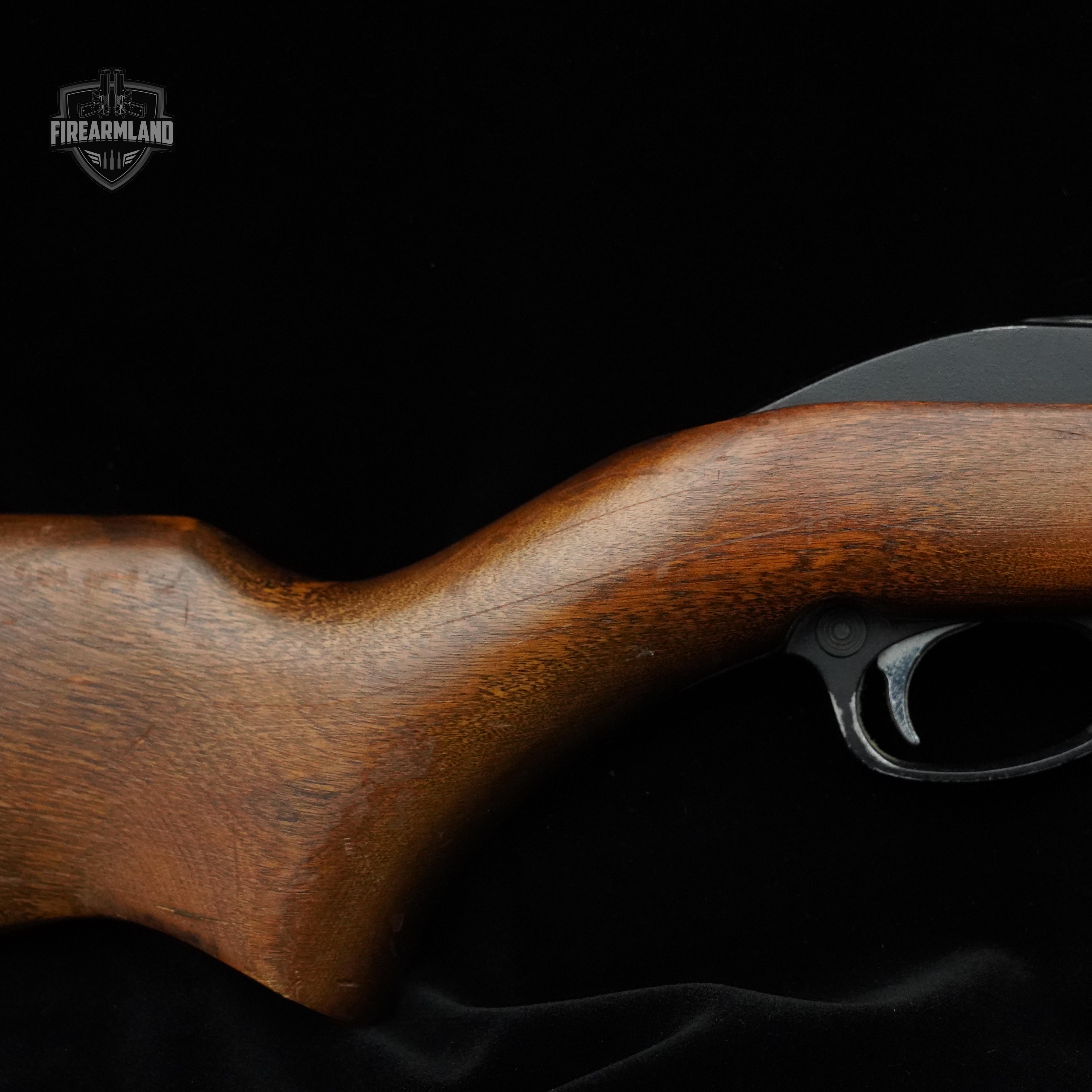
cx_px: 768
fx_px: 1655
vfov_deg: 36.5
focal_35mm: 46
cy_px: 547
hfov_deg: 36.0
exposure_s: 1/125
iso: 8000
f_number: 6.3
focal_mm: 36.3
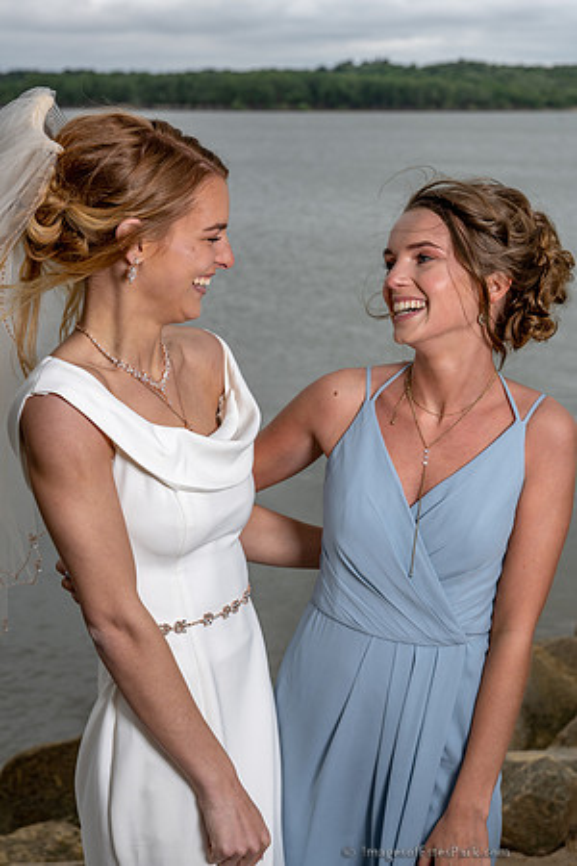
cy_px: 433
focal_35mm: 70
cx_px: 288
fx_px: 1683
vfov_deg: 28.8
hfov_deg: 19.5
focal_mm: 70
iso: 100
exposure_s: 1/250
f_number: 7.1
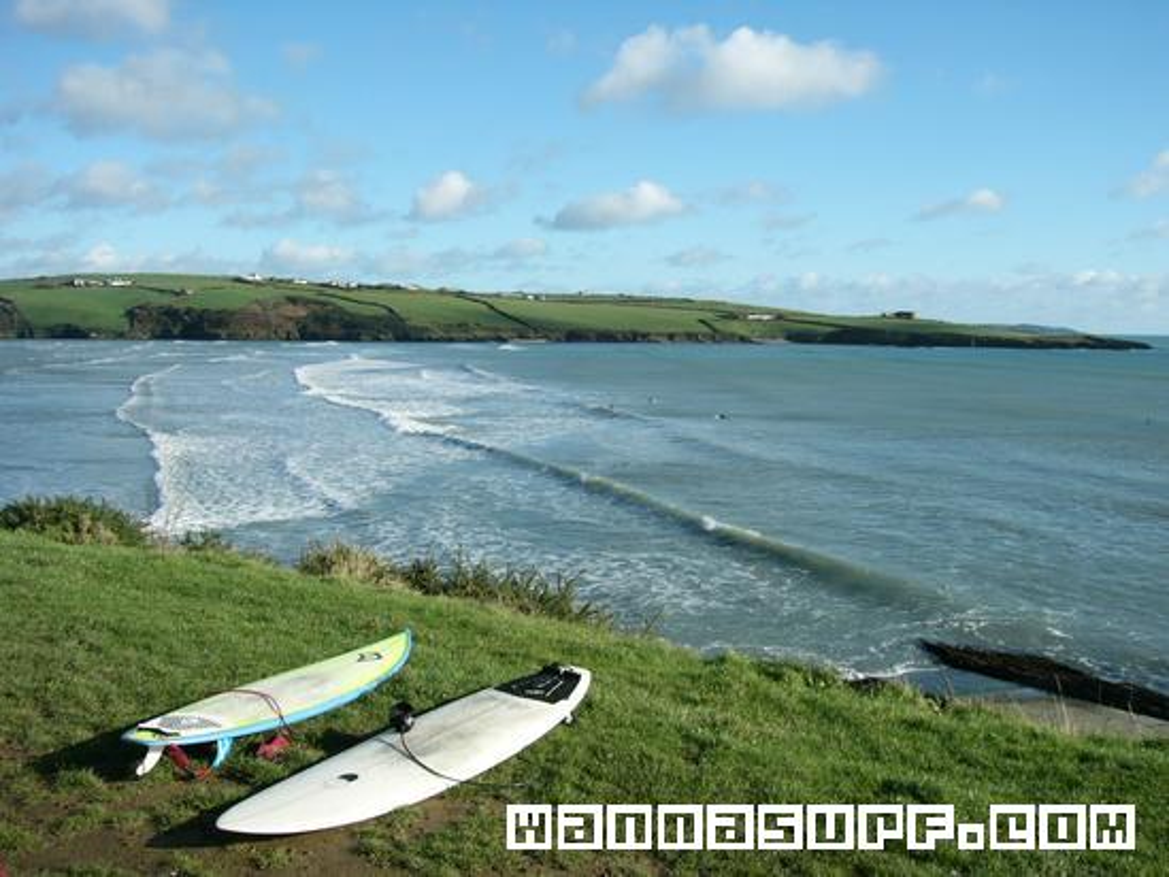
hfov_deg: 52.6
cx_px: 584
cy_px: 438
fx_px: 1182
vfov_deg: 40.7
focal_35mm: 35
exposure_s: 1/125
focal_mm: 5.8
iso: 50
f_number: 8
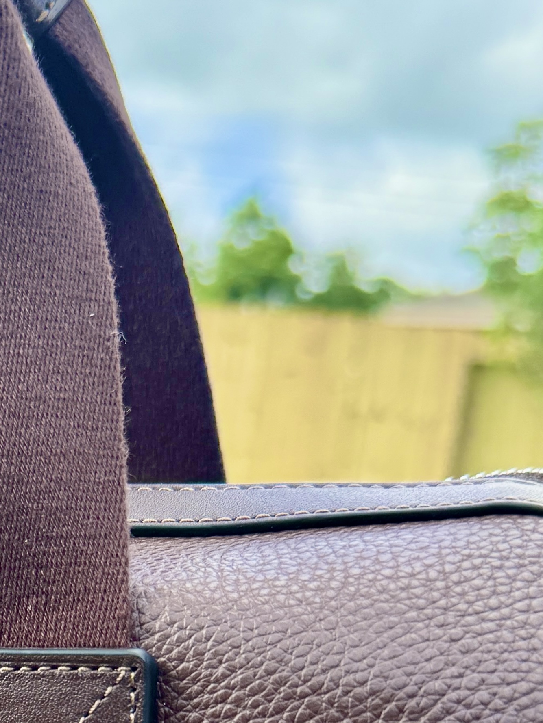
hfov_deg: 18.0
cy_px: 862
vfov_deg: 23.3
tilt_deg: -15.0
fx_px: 1610
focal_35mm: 77
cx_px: -134
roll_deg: -4.5
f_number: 1.78
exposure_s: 1/1192
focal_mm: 6.76
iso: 100
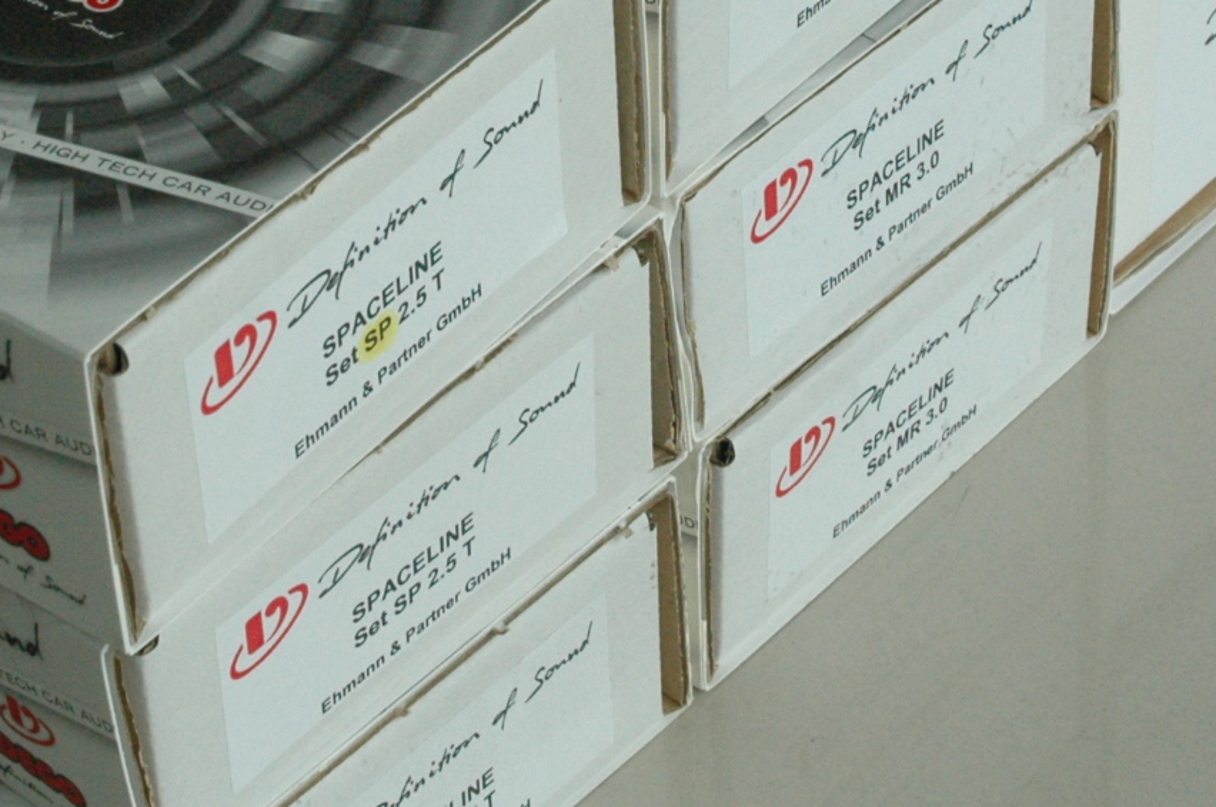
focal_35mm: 122
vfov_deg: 11.0
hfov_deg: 16.7
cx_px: 441
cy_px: -84
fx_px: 4127
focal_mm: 31
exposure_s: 1/400
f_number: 10
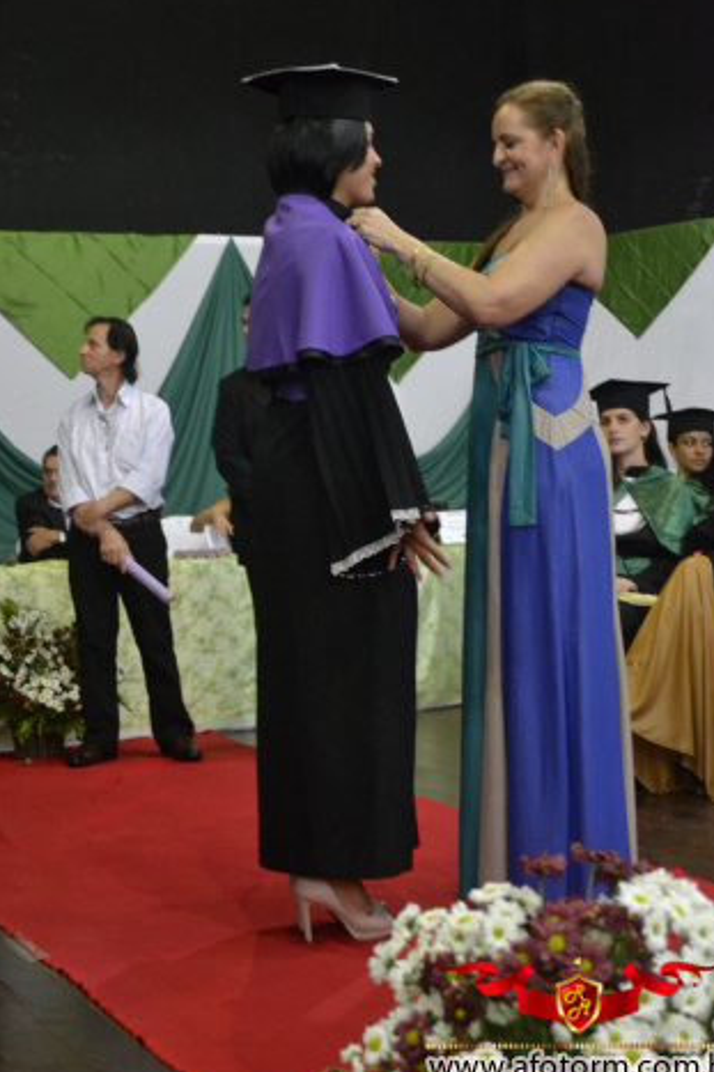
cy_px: 542
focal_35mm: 61
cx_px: 378
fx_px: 1816
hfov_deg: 22.2
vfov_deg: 32.9
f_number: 4.5
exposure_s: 1/25
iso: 3200
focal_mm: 38
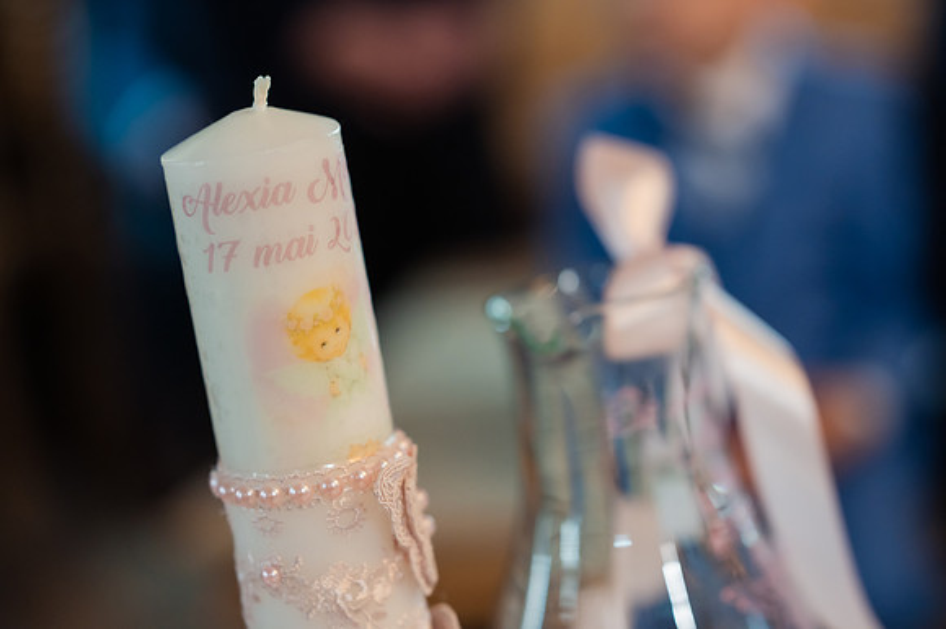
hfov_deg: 23.9
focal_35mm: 85
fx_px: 2232
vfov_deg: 16.1
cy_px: 314
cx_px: 473
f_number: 2.2
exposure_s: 1/200
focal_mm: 85
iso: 1600
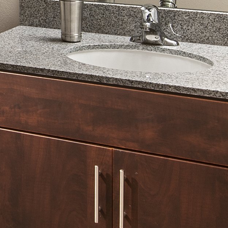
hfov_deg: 16.7
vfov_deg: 17.1
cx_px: -59
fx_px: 738
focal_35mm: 99
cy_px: -9
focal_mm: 17
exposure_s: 1/8
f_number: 11
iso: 200
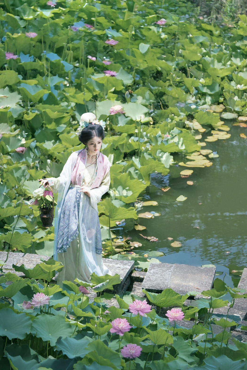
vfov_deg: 12.1
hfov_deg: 8.1
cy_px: 185
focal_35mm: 170
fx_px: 1749
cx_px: 124
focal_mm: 170
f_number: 2.8
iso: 100
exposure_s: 1/1000
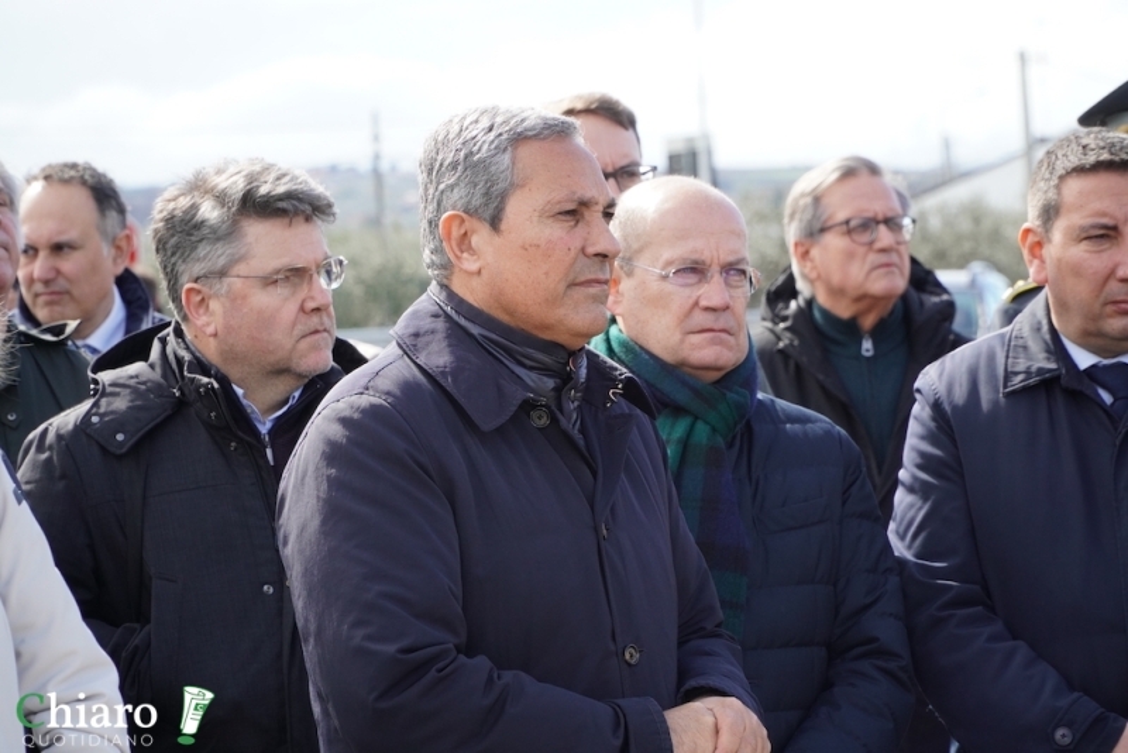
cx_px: 564
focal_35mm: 158
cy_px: 376
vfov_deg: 8.7
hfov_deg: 13.0
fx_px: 4937
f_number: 8
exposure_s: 1/640
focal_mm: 105
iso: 800
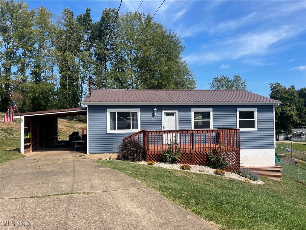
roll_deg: +0.8
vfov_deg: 54.9
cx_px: 153
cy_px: 115
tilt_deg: +1.5
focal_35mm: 25
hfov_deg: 69.4
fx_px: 221
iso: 32
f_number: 1.6
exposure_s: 1/2717
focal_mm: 5.1
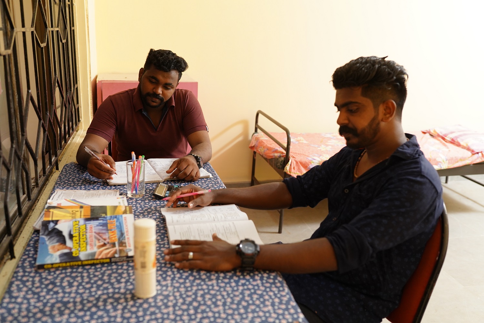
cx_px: 242
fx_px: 471
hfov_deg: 54.4
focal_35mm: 35
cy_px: 162
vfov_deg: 37.9
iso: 1600
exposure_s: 1/500
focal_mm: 35
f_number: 2.8
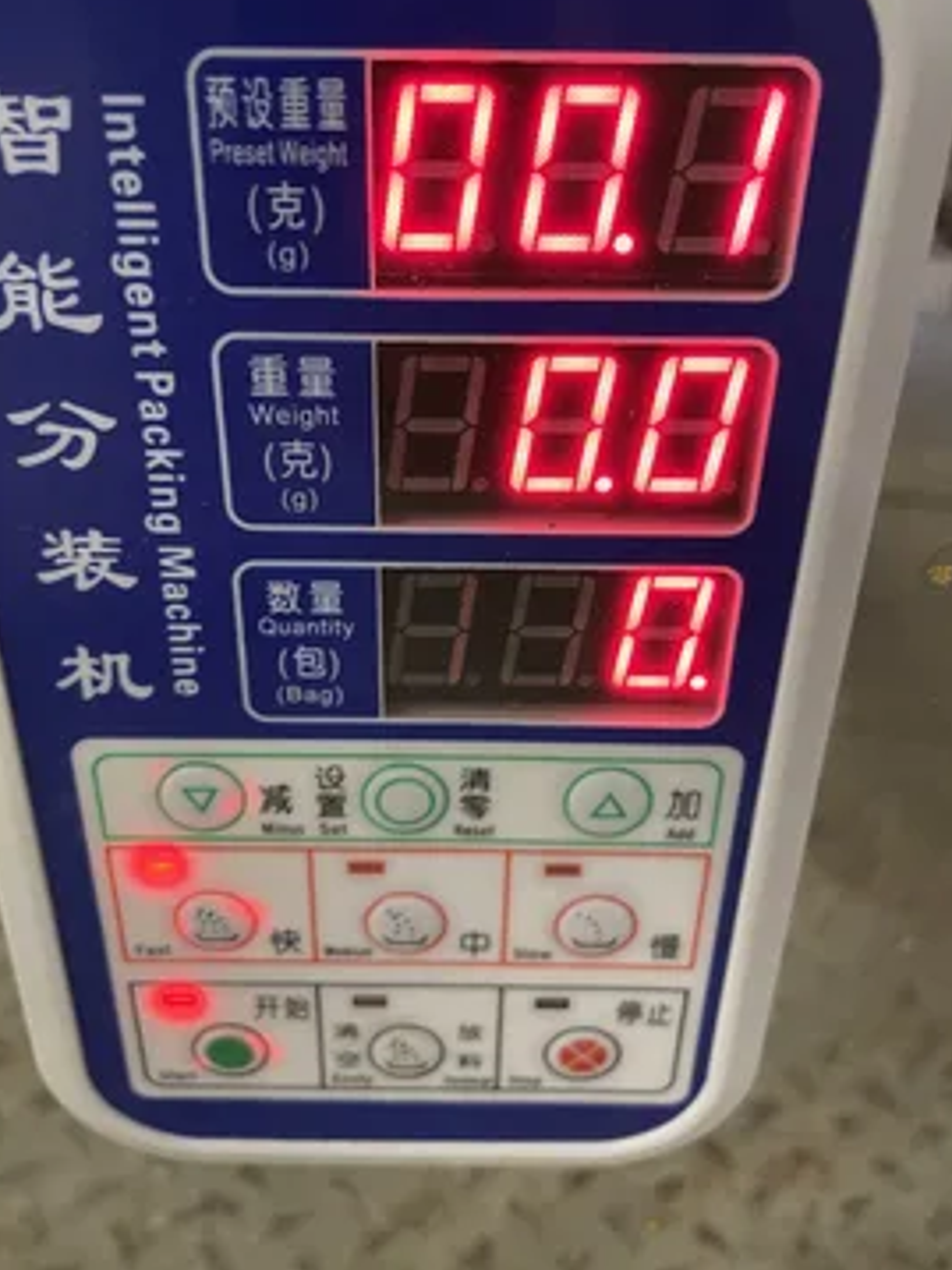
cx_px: 435
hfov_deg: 48.2
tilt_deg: -29.5
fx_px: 1064
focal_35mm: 29
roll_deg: -1.4
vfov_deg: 61.5
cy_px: 566
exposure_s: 1/40
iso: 400
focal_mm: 4.2
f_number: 1.6
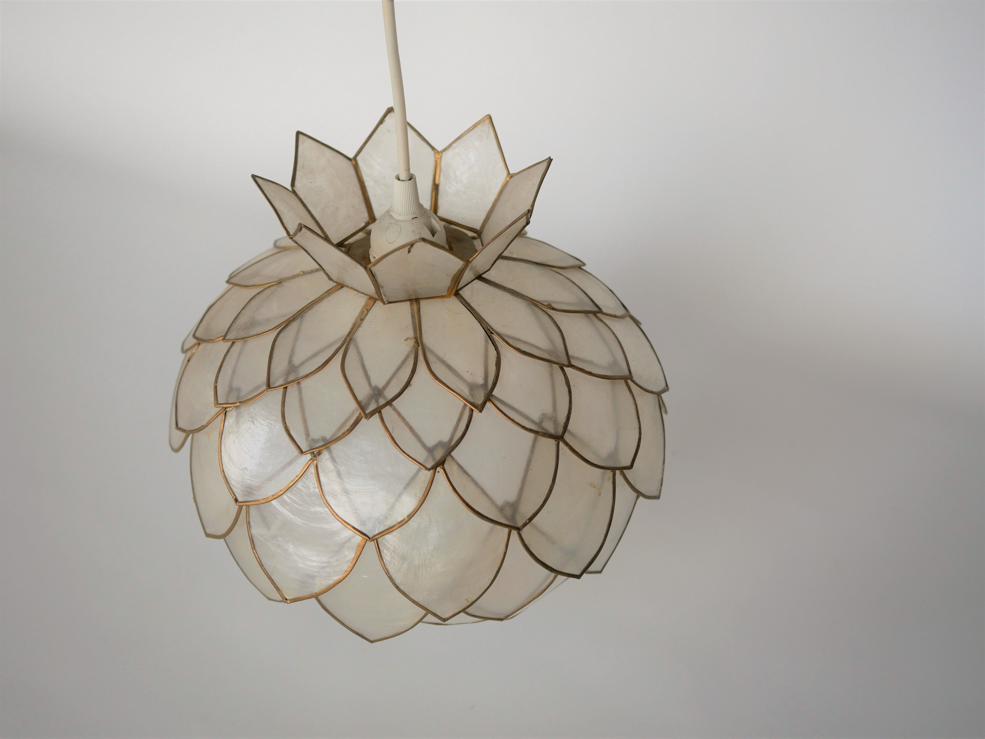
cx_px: 492
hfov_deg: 46.8
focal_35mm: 40
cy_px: 370
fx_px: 1139
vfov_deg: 36.0
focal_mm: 20
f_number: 2.2
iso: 200
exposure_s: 1/160
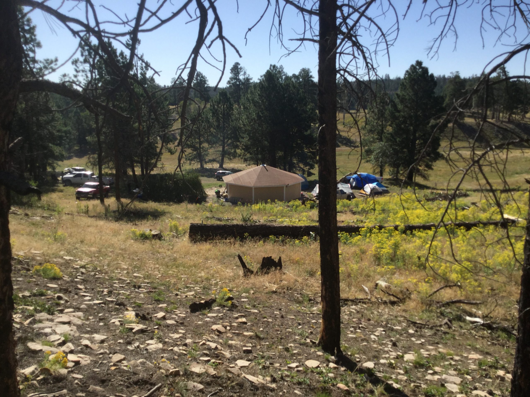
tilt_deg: -12.9
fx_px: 475
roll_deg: -0.4
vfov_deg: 45.4
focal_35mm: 31
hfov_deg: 58.4
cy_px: 198
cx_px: 265
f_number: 2.4
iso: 25
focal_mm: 3.3
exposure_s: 1/1359
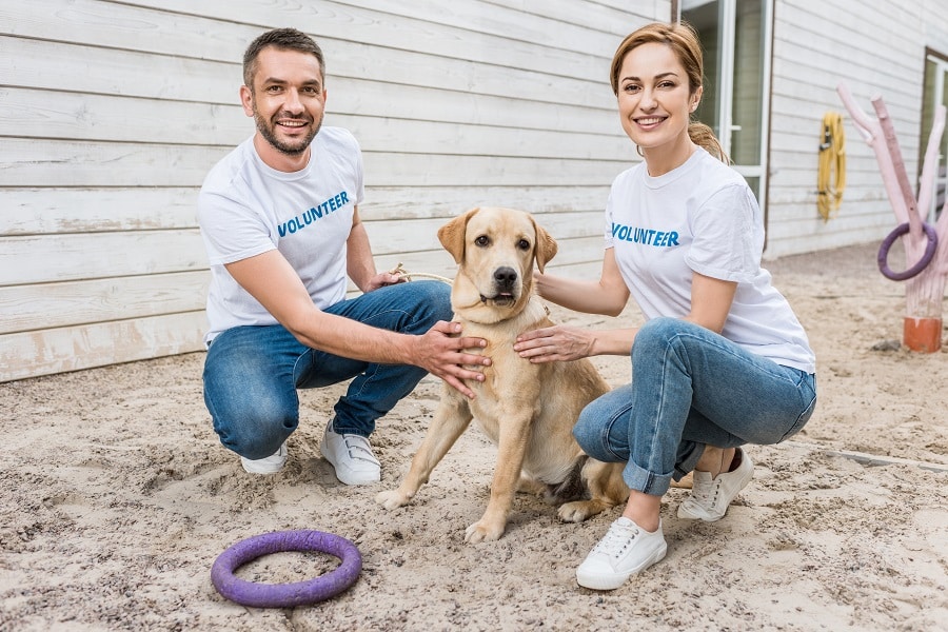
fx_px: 922
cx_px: 474
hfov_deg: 54.4
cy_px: 316
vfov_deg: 37.9
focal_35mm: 35
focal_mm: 35
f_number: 3.2
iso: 125
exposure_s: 1/400
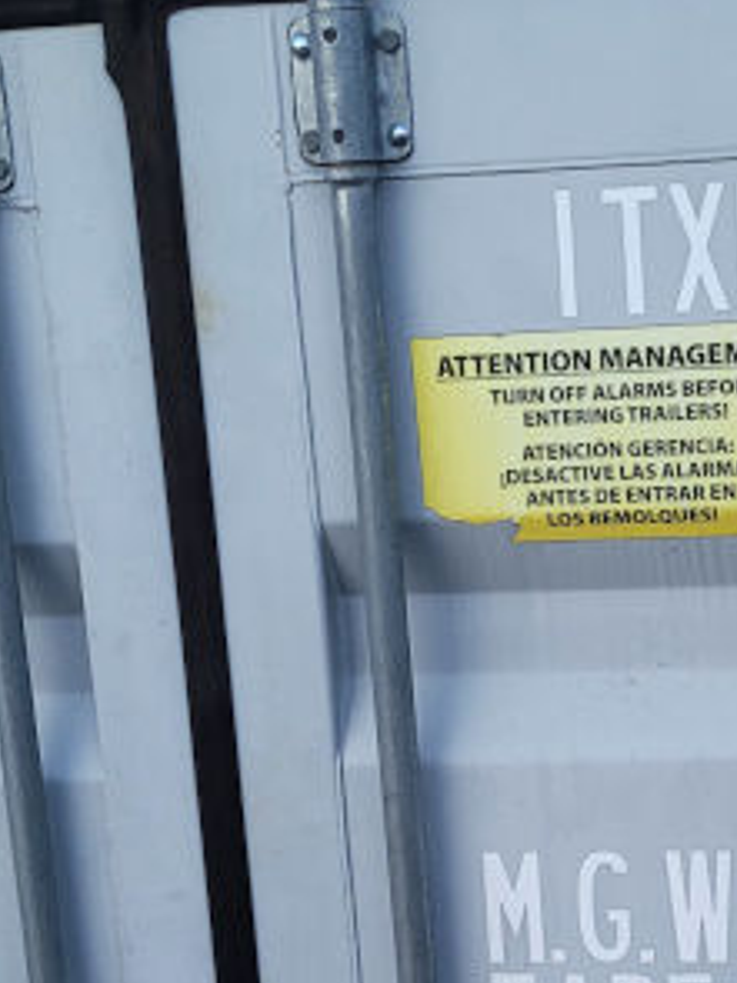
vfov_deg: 20.4
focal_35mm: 94
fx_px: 2670
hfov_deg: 15.5
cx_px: 684
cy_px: 895
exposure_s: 1/120
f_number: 1.8
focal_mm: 5.4
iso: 125
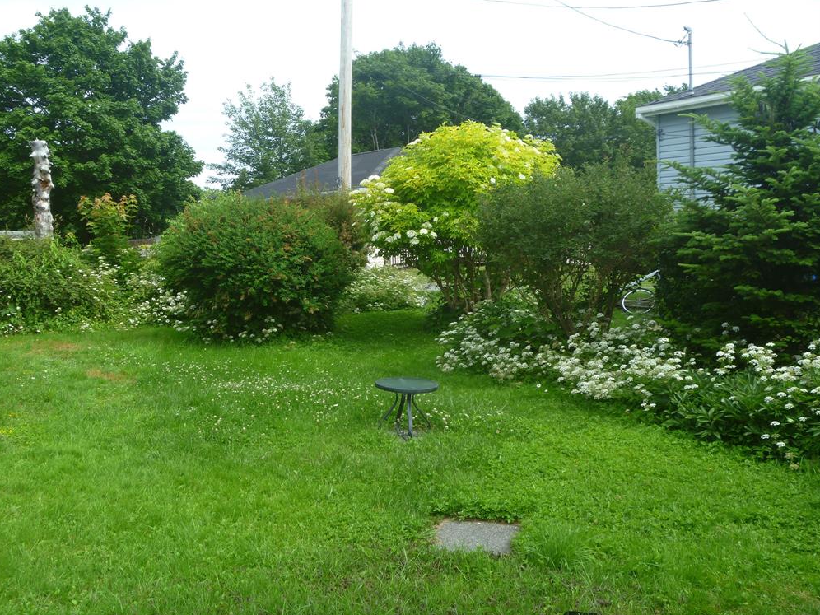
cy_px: 301
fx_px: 853
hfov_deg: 51.4
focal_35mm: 36
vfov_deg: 39.7
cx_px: 404
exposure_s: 1/160
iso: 80
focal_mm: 6.3
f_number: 4.5
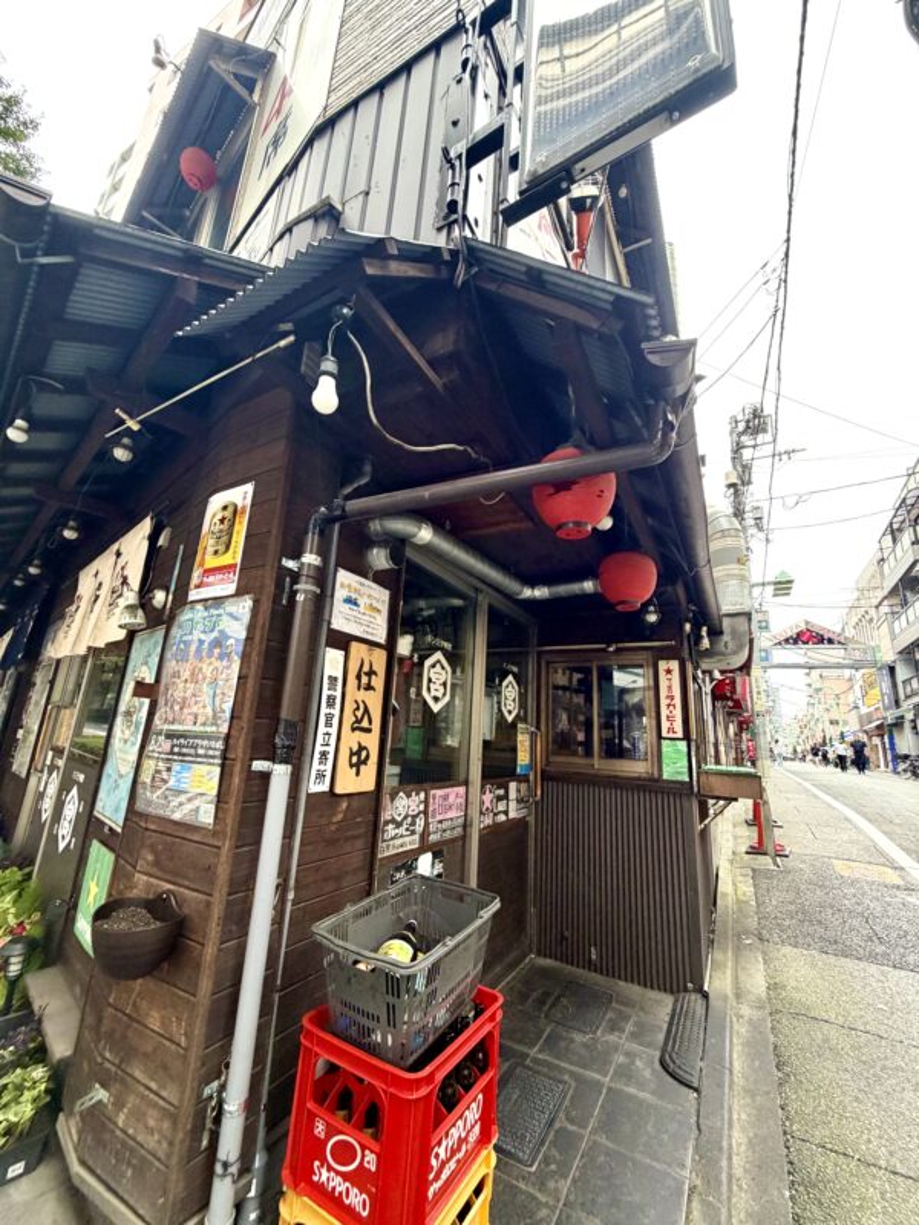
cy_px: 612
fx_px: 496
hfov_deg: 85.7
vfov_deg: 102.1
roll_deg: -2.7
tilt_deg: +17.4
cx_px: 460
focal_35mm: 14
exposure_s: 1/121
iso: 200
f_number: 2.2
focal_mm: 2.22
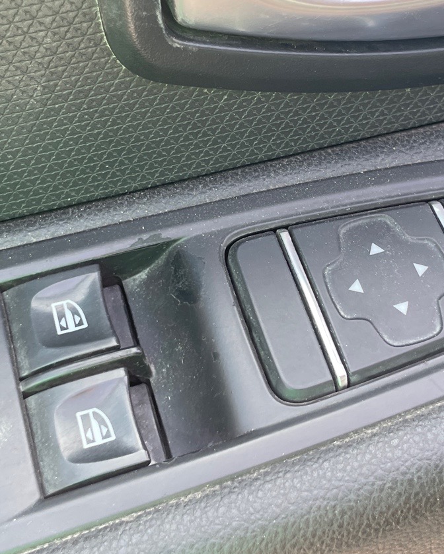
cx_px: 285
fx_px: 953
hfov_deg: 26.1
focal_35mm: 58
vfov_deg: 32.3
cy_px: 210
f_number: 1.6
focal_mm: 4.2
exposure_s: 1/121
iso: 50
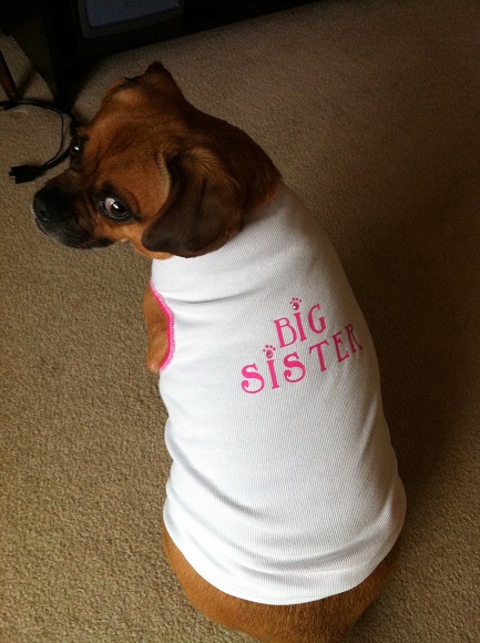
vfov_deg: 52.7
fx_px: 649
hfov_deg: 40.6
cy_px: 322
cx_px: 240
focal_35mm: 35
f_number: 2.8
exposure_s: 1/15
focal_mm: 3.85
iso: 200
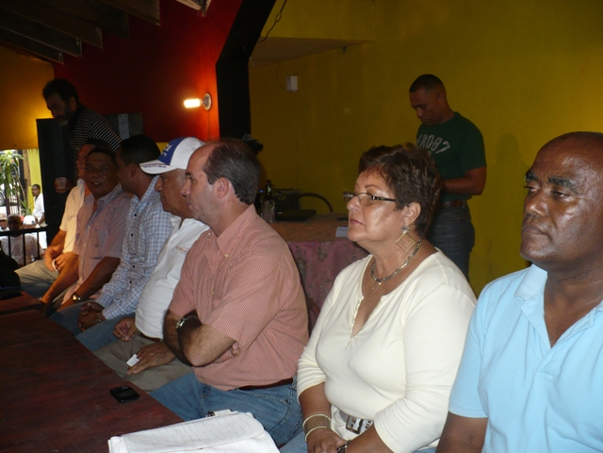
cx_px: 302
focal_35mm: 42
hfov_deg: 44.8
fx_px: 732
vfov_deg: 34.3
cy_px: 226
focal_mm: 7
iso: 160
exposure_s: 1/30
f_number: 2.9
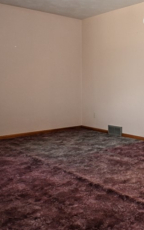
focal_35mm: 45
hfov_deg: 26.6
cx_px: 158
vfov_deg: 44.4
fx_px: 280
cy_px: 86
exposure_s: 1/60
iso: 800
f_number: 4
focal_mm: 13.5
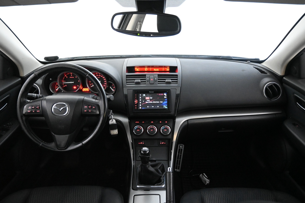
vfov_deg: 44.6
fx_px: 248
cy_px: 102
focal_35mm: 29
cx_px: 152
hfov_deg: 63.2
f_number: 3.8
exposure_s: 1/40
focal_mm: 19.5
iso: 6400
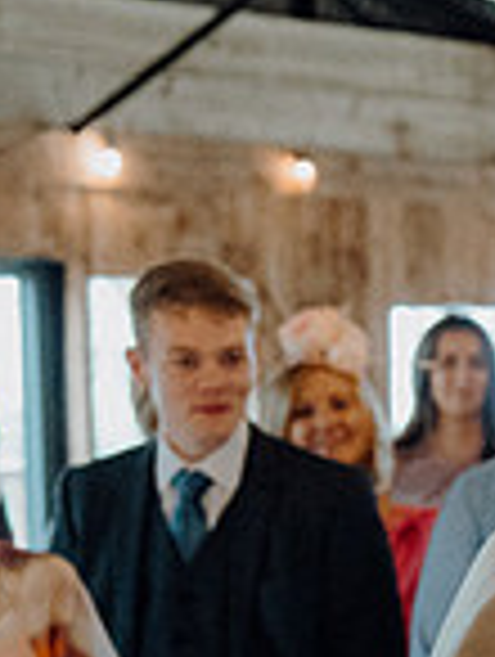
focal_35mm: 179
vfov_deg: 10.8
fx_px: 3403
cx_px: 1282
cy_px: 790
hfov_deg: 7.6
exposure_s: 1/200
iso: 5000
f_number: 3.5
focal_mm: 47
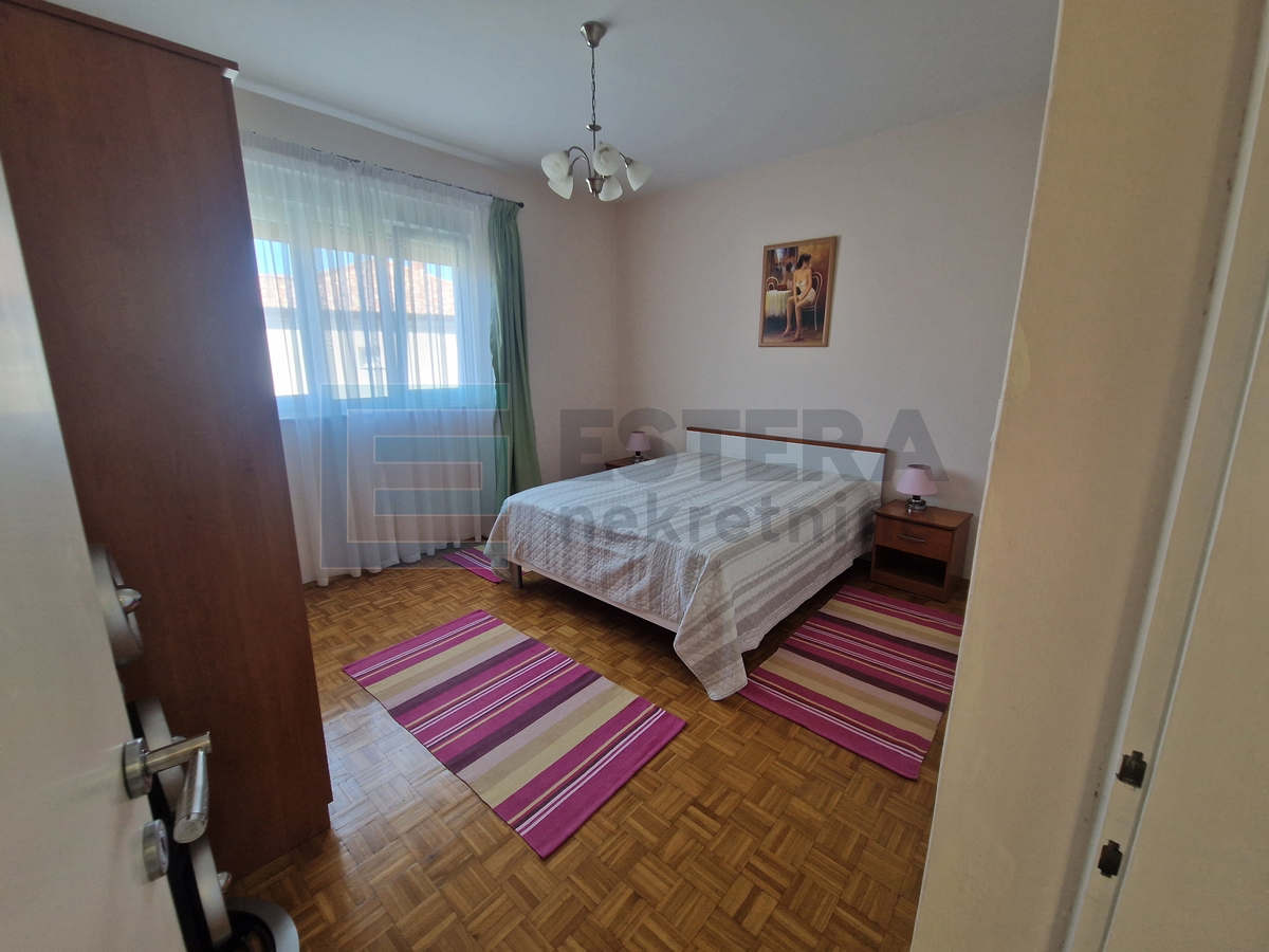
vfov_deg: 89.9
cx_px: 634
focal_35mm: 13
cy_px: 476
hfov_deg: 106.2
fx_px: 477
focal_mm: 2.2
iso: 200
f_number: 2.2
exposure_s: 1/50
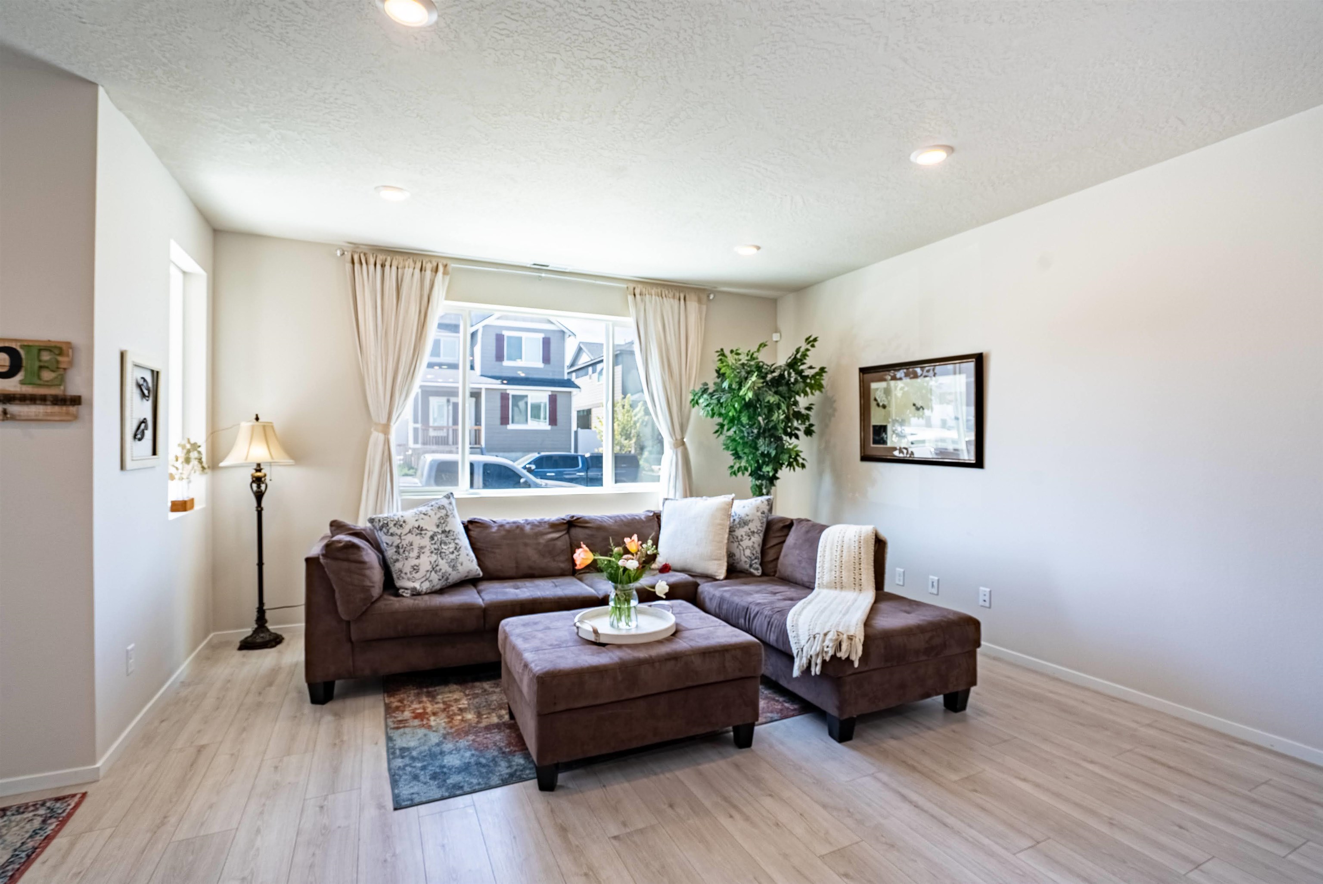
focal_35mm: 16
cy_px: 442
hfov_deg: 96.7
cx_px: 662
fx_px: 588
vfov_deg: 73.8
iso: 400
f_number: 8
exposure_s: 1/1000
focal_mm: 16
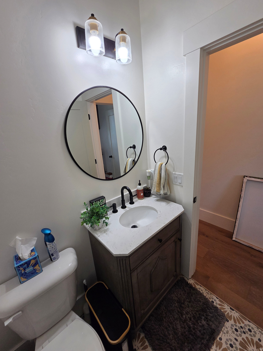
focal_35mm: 13
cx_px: 132
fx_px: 132
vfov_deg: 106.2
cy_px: 176
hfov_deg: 89.9
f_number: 2.2
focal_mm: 2.2
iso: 100
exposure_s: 1/120
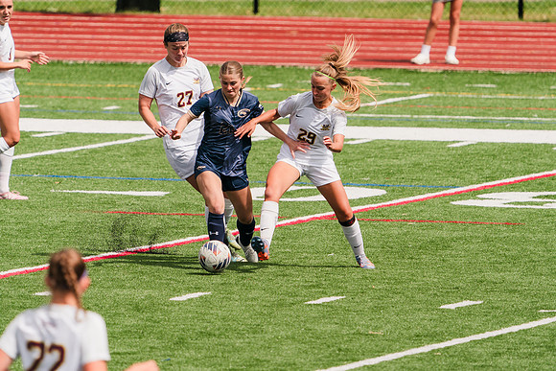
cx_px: 277
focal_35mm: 608
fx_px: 9388
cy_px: 156
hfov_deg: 3.4
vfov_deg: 2.3
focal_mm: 470
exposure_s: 1/1600
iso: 250
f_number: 6.3
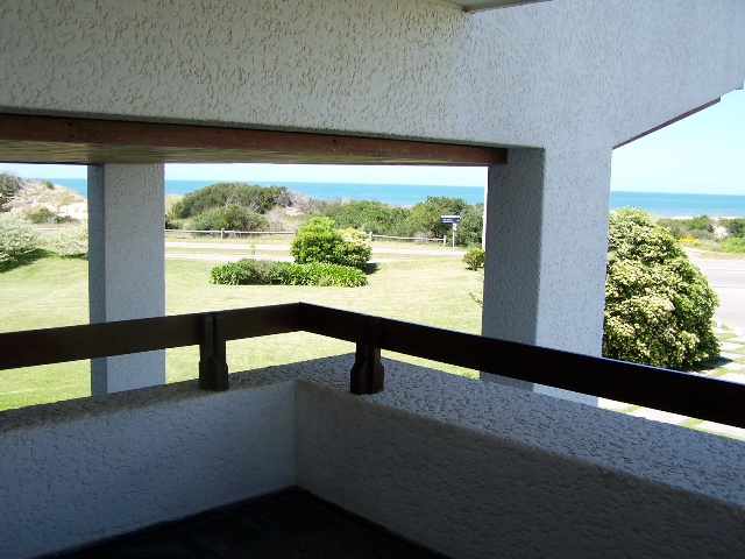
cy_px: 280
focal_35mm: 38
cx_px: 372
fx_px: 818
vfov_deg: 37.7
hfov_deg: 49.0
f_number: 2.8
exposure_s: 1/400
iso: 80
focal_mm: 6.3
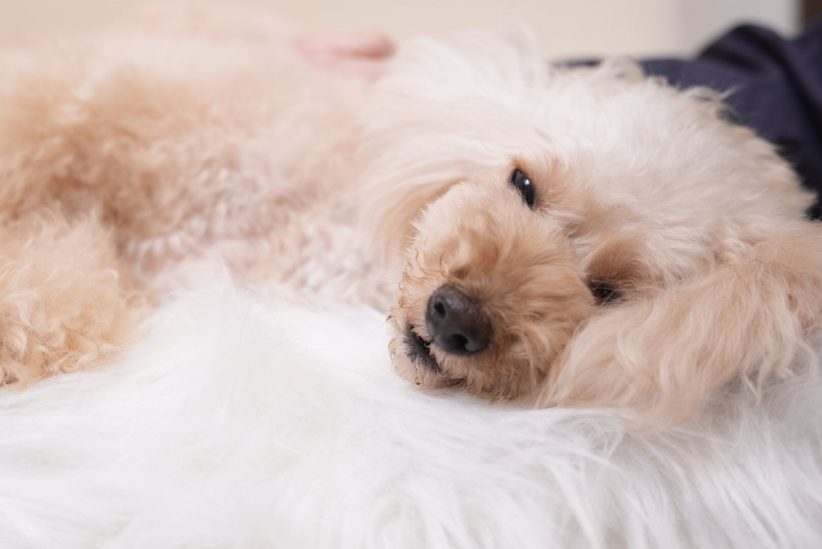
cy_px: 274
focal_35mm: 50
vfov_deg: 27.0
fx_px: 1142
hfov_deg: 39.6
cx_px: 411
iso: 800
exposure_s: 1/50
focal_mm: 50
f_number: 3.5
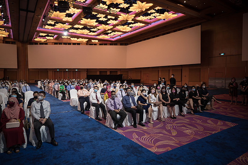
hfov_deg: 76.4
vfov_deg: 55.4
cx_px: 124
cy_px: 82
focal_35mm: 23
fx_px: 158
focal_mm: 11
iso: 1250
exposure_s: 1/125
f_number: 1.7
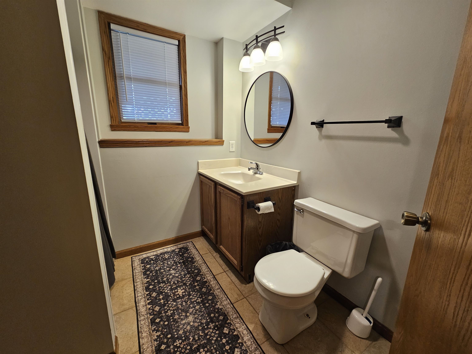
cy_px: 177
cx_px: 236
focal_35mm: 13
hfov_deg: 106.2
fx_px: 177
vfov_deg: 89.9
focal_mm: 2.2
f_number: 2.2
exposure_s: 1/60
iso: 125
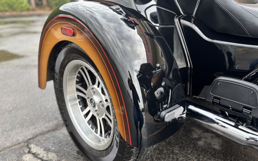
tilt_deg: -22.9
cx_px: 129
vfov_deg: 44.5
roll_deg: +0.6
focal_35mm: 28
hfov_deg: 66.5
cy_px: 78
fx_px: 197
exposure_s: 1/121
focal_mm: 5.96
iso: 50
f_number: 1.6
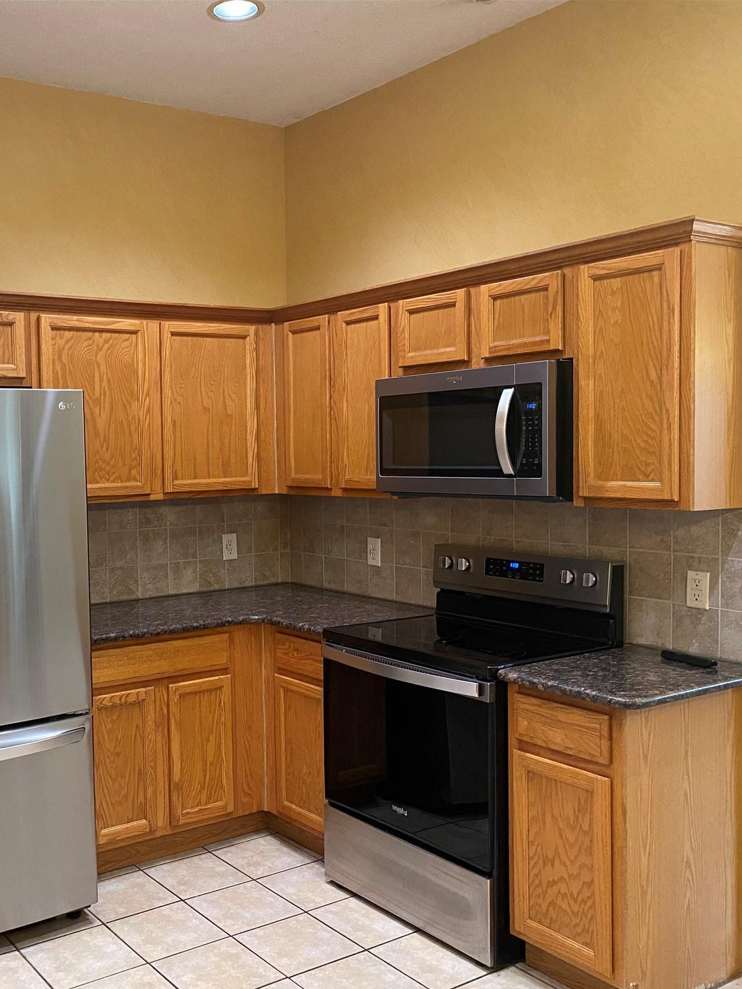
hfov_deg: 39.6
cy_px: 499
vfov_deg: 52.6
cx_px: 183
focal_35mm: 35
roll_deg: +1.9
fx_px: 1000
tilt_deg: -3.5
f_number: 1.8
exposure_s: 1/59
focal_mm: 4.25
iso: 320
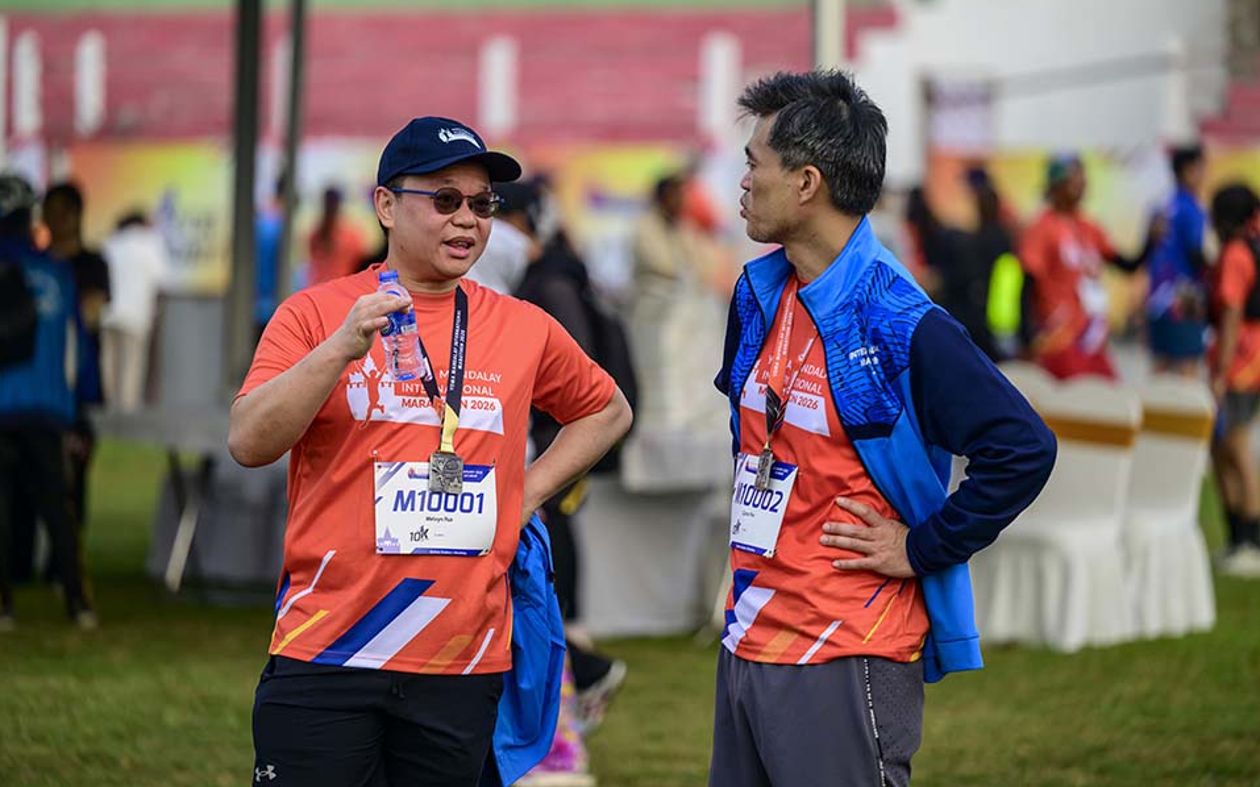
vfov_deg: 7.3
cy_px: 367
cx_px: 629
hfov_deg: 11.7
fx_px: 6146
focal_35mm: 179
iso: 400
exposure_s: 1/2000
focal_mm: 175
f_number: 2.8
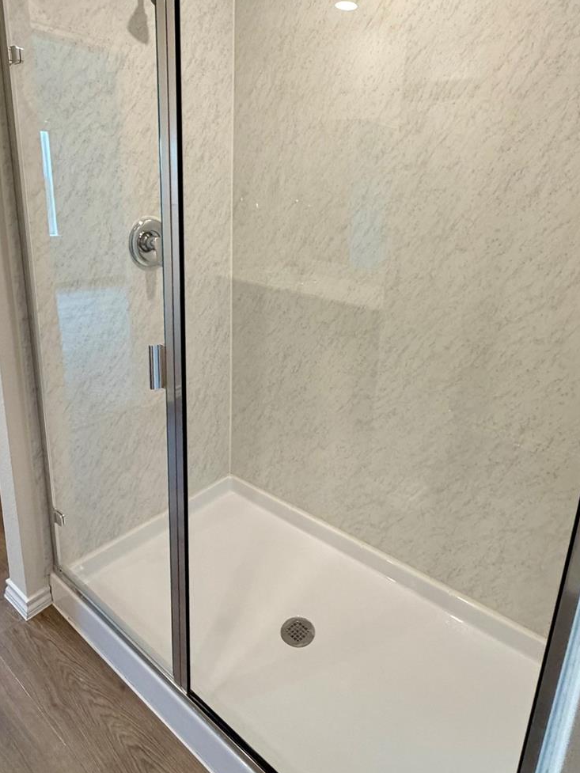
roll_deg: -4.1
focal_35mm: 22
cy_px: 324
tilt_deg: -14.6
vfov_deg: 75.8
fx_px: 491
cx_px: 316
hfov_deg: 61.0
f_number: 2.2
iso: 250
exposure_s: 1/120
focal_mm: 2.22
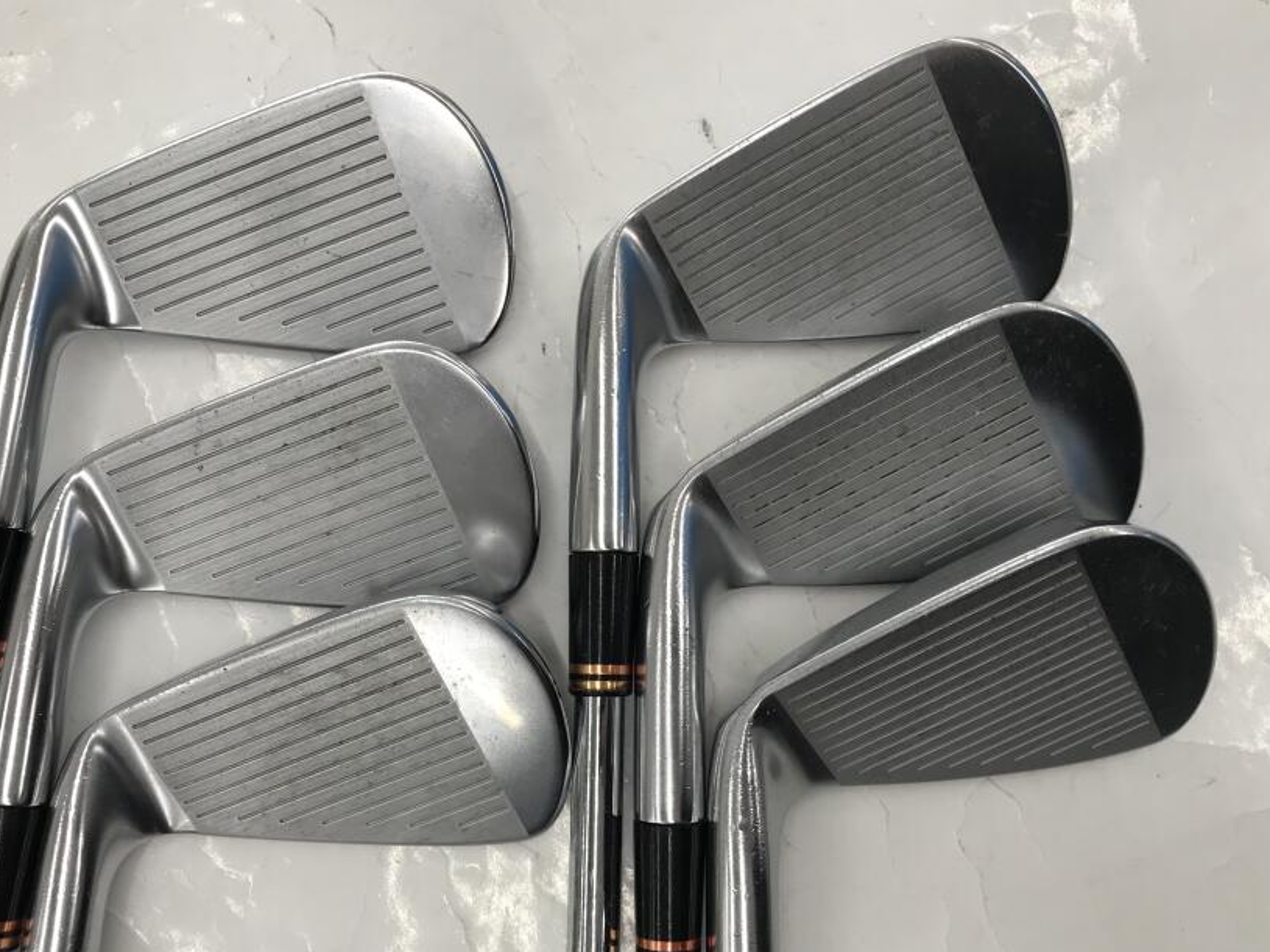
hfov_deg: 55.3
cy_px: 558
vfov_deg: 42.8
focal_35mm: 33
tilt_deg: -85.6
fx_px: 1211
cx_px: 591
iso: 32
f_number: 1.8
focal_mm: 3.99
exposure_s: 1/120
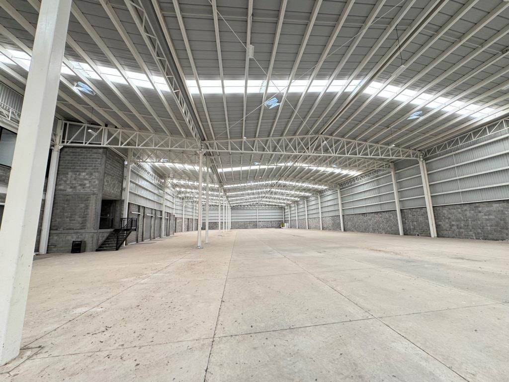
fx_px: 206
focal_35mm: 14
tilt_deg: +9.6
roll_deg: +1.0
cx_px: 254
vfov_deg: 85.7
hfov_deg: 102.1
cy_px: 191
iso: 125
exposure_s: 1/99
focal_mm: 2.22
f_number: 2.2
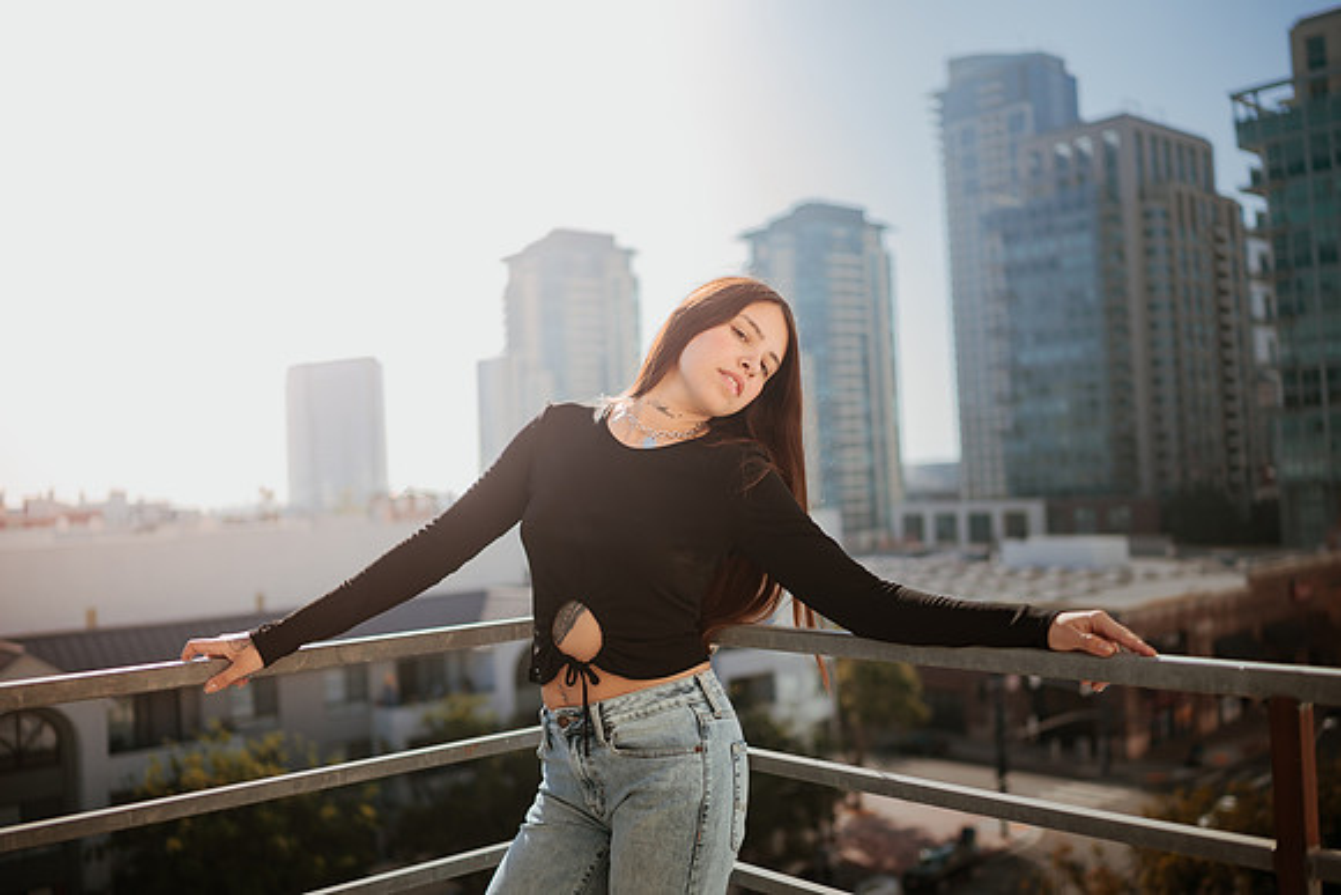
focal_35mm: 35
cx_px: 670
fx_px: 1304
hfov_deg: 54.4
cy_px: 448
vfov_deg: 37.9
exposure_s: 1/4000
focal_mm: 35
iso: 50
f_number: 1.8
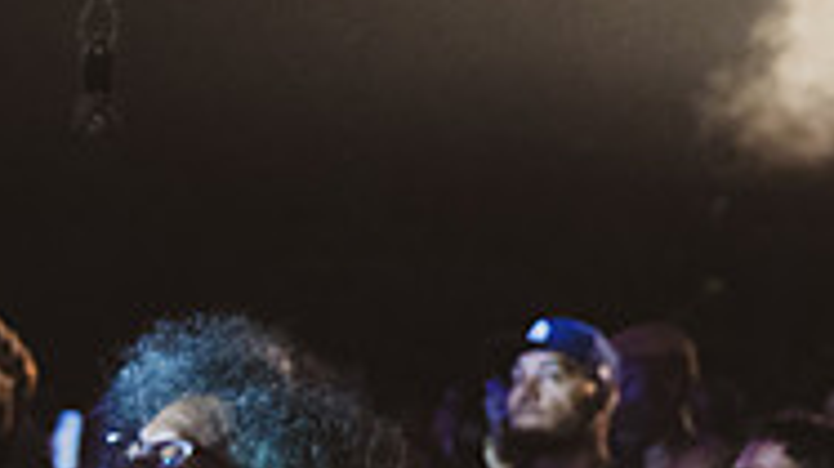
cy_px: 702
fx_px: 2586
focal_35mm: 117
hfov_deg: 17.6
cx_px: 959
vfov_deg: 10.0
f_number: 3.2
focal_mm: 36
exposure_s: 1/200
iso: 5000
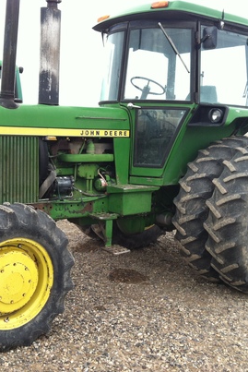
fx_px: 506
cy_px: 186
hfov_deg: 27.5
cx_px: 98
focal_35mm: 49
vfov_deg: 40.3
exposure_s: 1/255
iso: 80
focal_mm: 3.85
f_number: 2.8
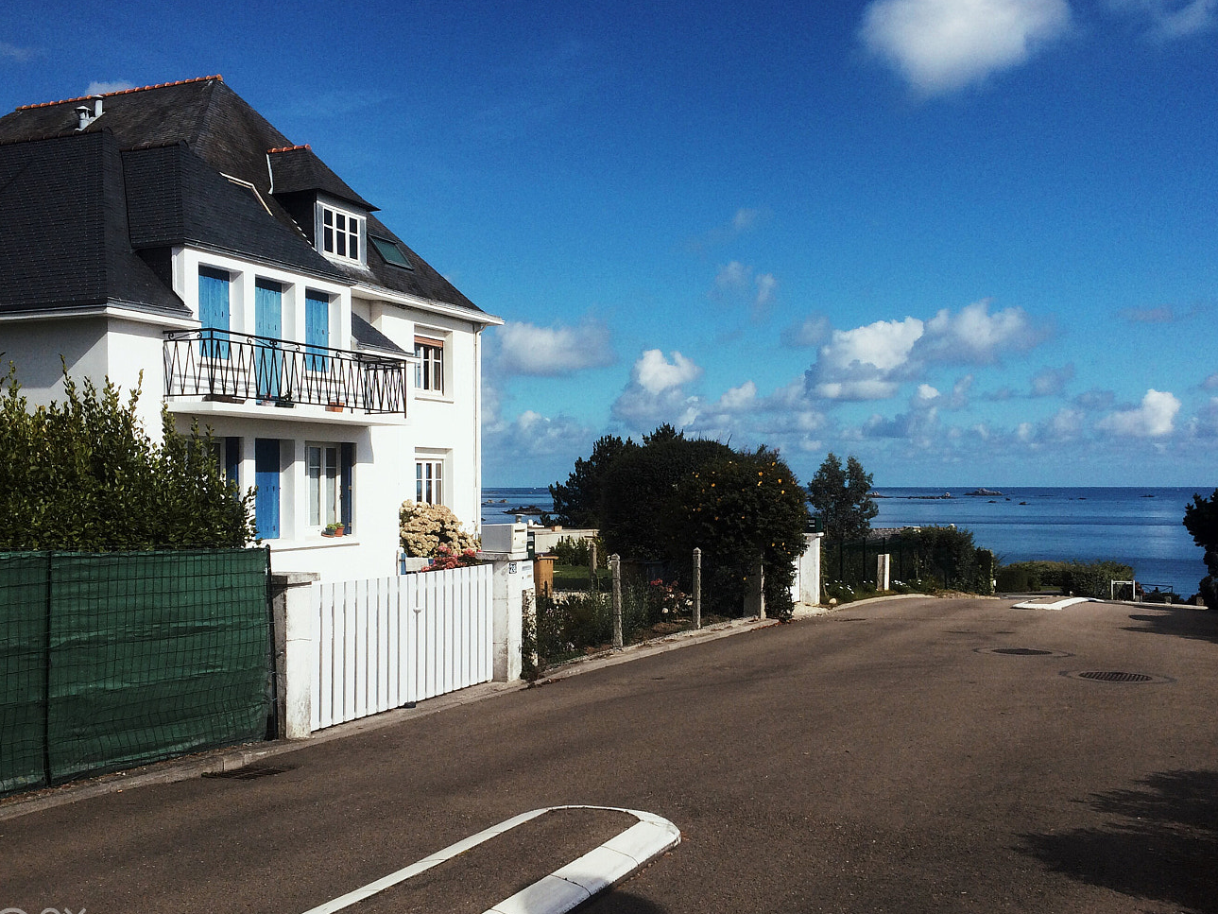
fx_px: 1267
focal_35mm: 36
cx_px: 608
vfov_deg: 39.6
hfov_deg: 51.4
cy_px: 487
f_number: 2.2
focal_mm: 4.15
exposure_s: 1/4115
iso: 32
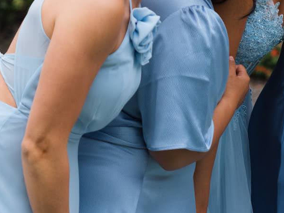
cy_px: -13
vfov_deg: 5.1
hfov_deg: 6.7
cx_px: 449
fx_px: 2379
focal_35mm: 290
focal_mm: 65
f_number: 2.8
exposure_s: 1/1000
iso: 100
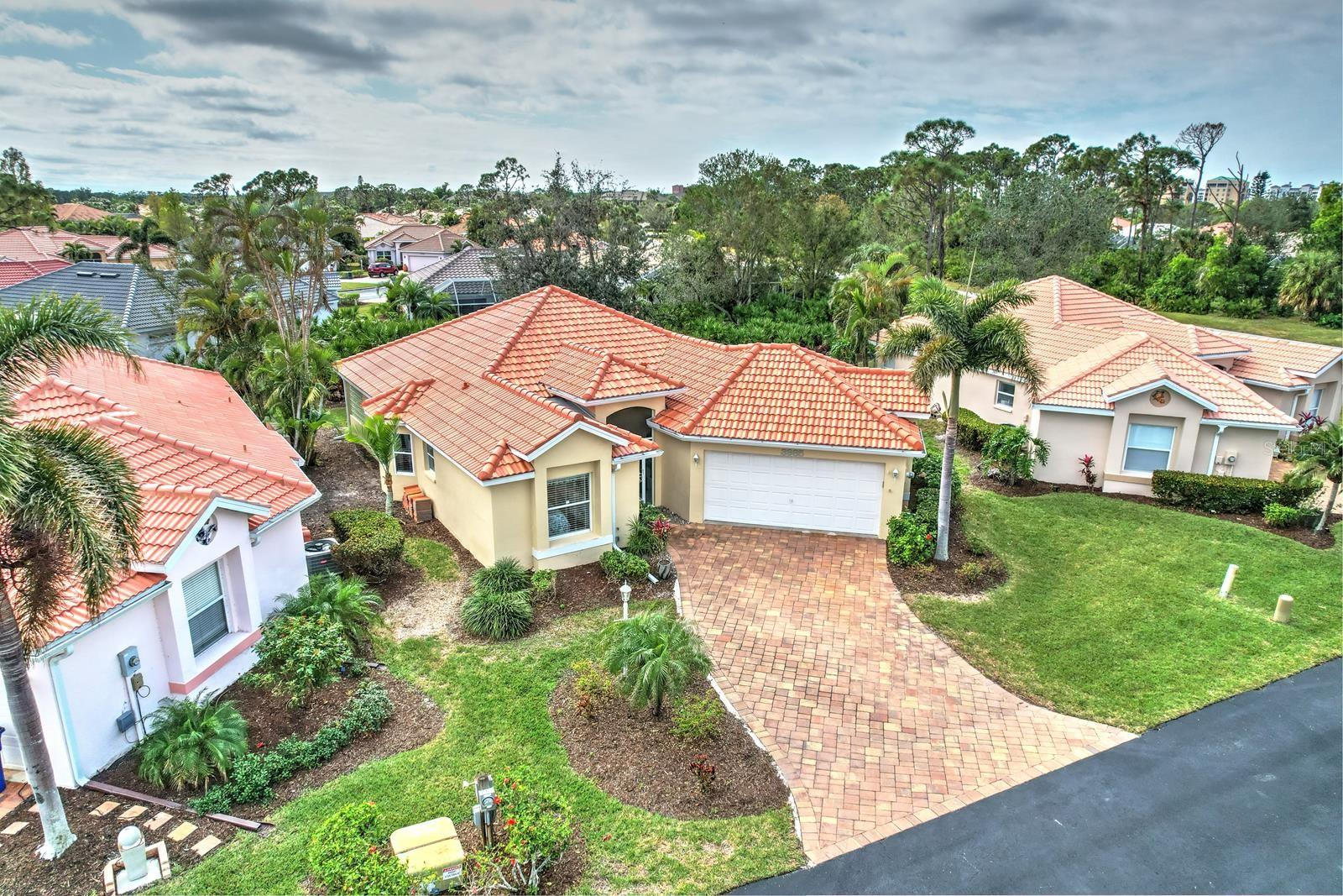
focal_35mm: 22
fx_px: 821
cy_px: 448
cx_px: 672
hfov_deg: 78.6
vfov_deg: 57.2
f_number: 2.8
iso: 110
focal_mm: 8.4
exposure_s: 1/2500
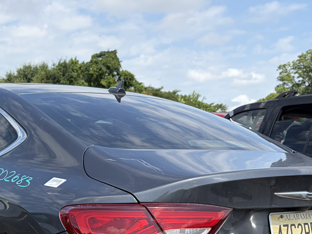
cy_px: 214
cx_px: 96
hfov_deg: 33.4
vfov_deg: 24.8
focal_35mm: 57
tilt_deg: -4.6
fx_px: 514
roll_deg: -1.8
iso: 50
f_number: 1.6
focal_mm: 5.96
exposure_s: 1/1848
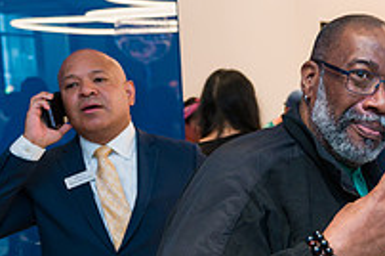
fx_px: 737
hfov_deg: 26.5
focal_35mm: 69
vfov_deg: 19.6
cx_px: 442
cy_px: 185
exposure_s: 1/200
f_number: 4
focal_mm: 24
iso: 400
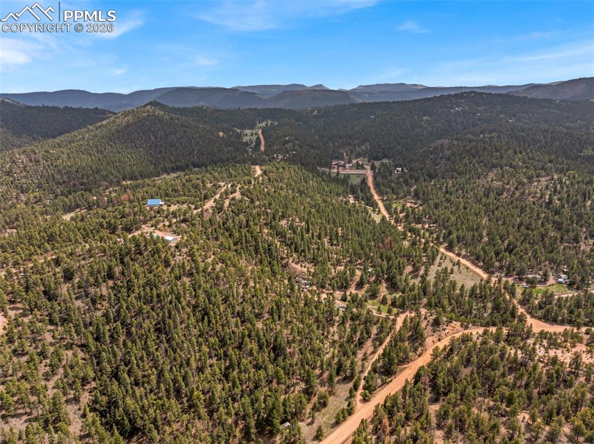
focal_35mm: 24
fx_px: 411
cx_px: 297
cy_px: 222
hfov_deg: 71.6
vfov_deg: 56.7
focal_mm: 12.29
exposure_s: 1/200
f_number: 2.8
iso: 100
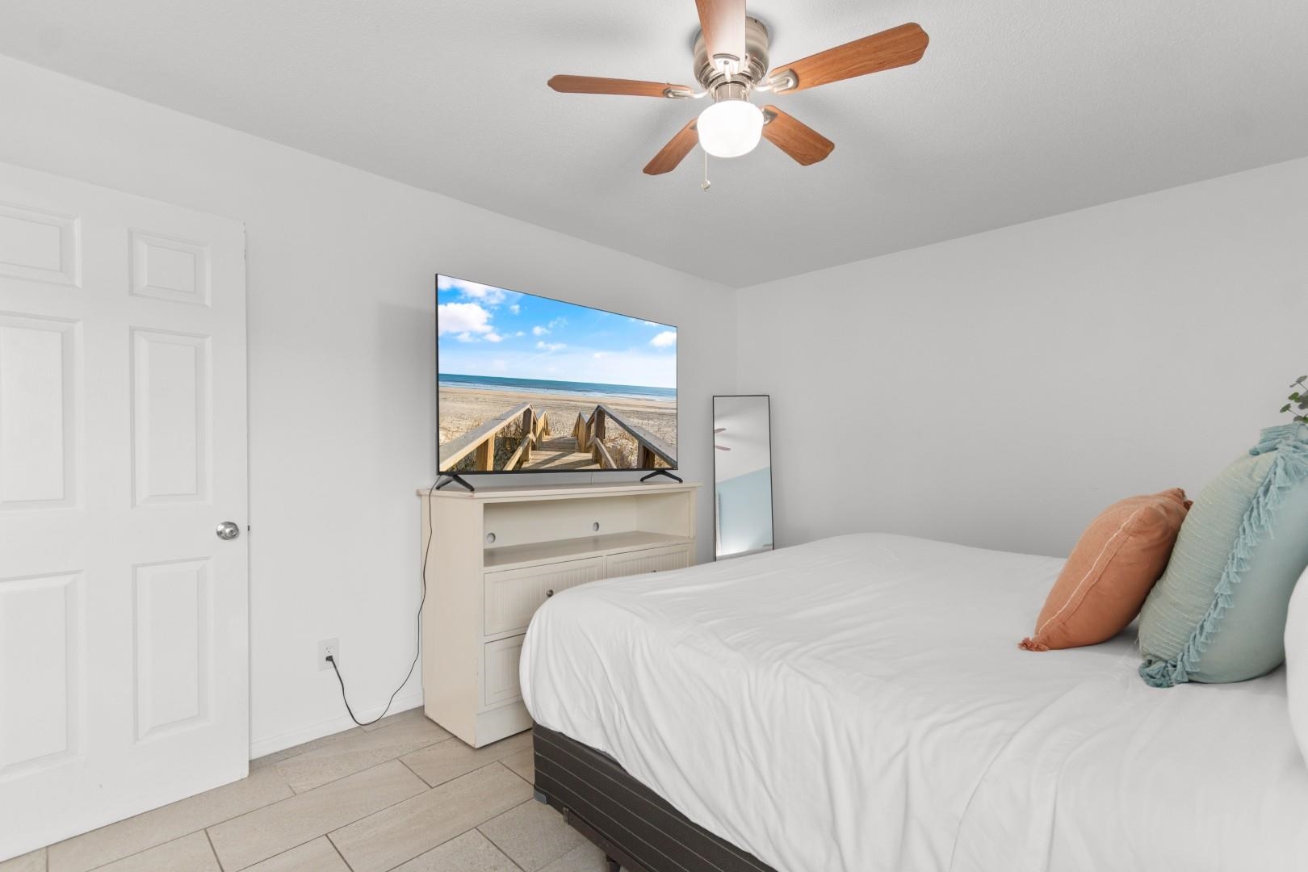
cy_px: 436
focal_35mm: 15
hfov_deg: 100.4
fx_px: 545
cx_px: 654
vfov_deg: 77.3
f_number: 4.5
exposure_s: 1/3
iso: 100
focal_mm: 10
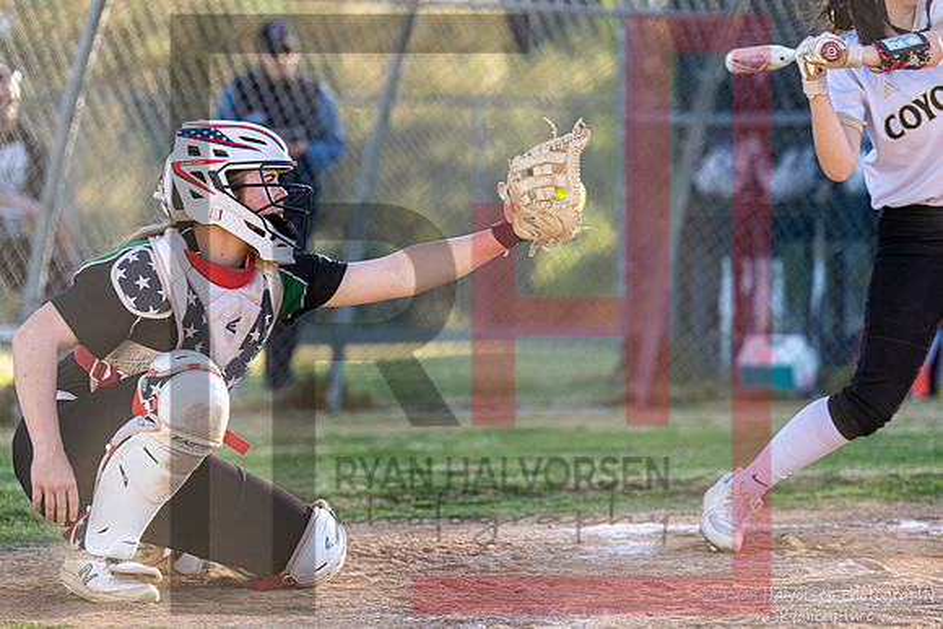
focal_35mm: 161
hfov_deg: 12.7
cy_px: 286
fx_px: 4223
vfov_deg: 8.5
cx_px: 446
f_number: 2.8
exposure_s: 1/2500
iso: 640
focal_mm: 134
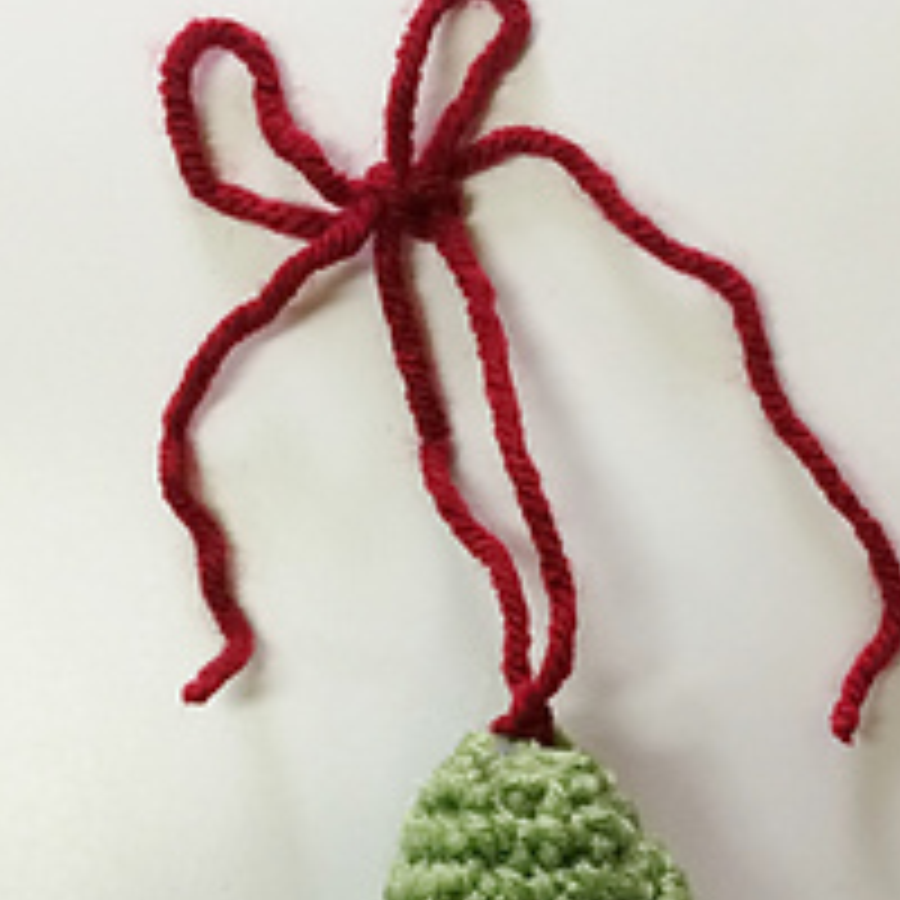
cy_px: 814
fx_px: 2412
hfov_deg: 21.1
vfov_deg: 20.7
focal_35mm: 82
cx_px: 500
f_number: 2.2
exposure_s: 1/40
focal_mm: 4.15
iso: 40
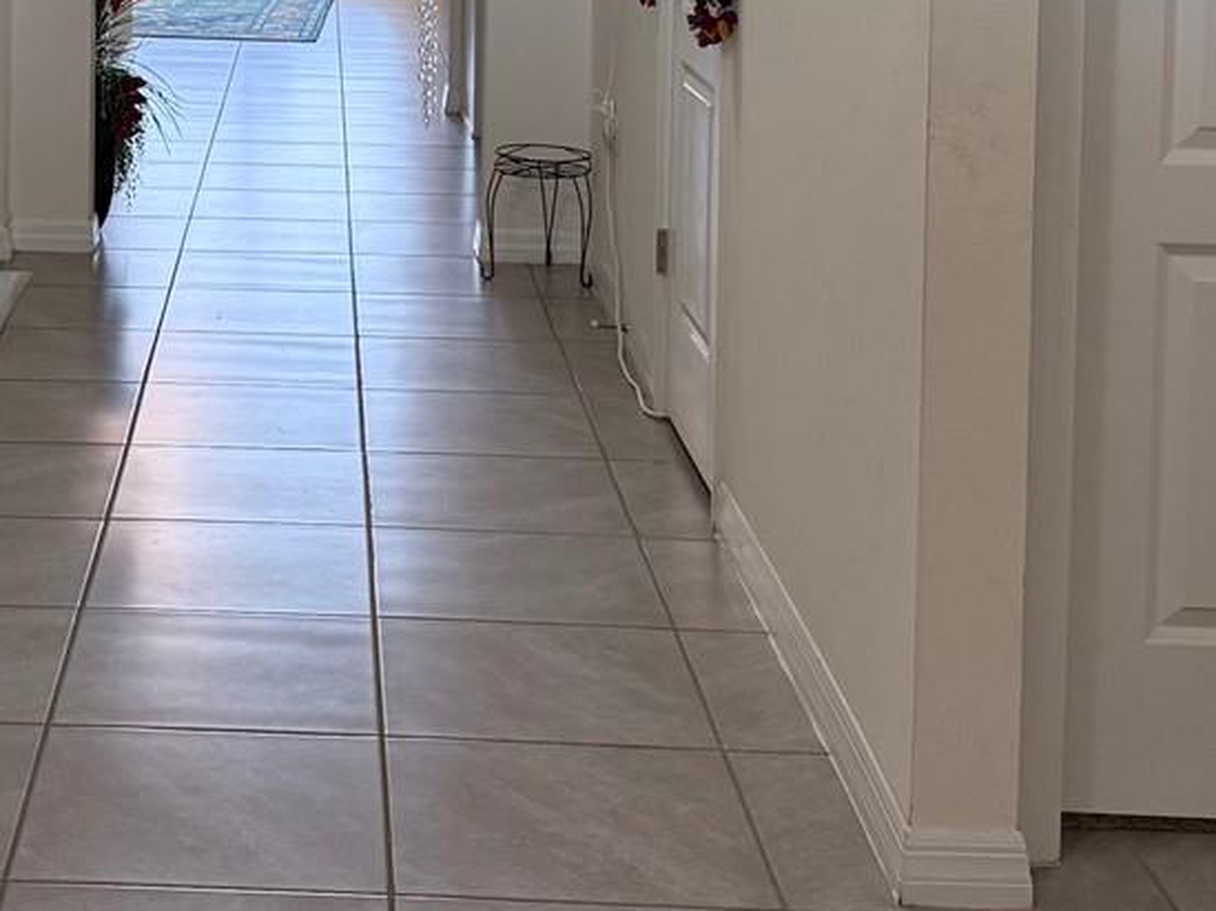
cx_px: 157
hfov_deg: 27.0
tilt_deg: -2.7
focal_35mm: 70
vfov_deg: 20.0
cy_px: -109
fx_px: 2457
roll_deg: -0.7
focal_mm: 6.76
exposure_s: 1/136
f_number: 1.78
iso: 200
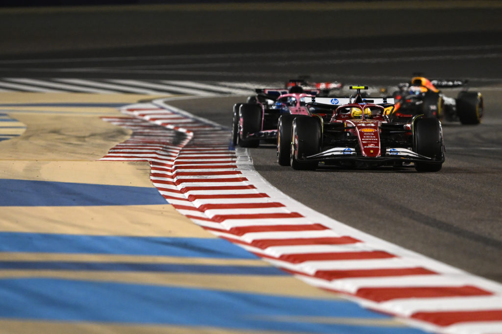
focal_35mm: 600
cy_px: 167
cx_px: 251
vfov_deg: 2.3
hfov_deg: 3.4
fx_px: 8363
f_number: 4
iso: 3200
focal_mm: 400
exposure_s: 1/1250
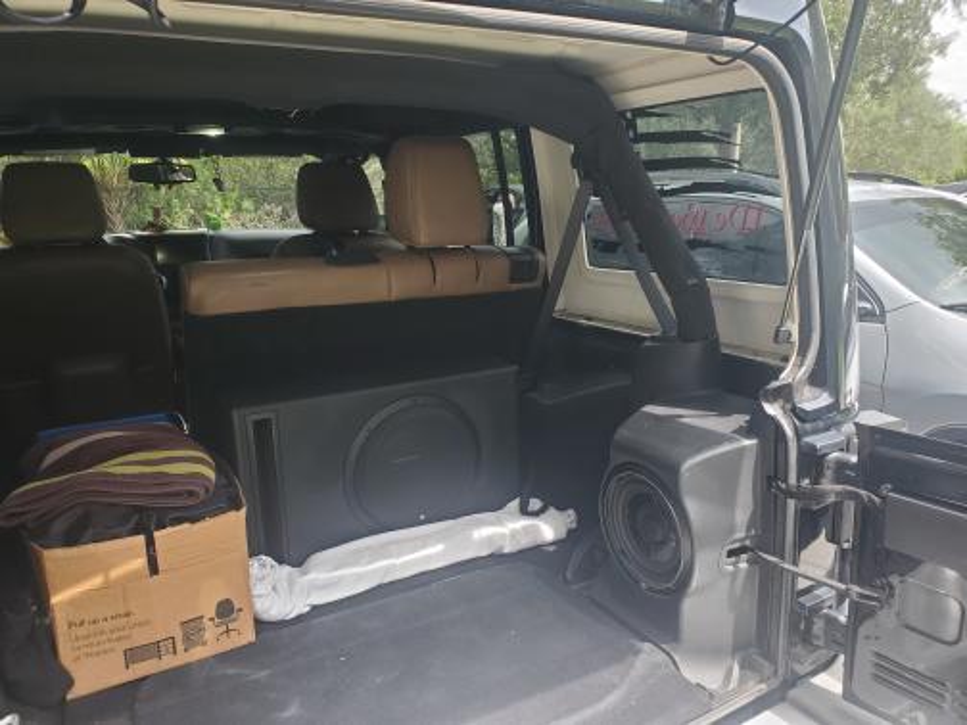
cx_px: 484
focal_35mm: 26
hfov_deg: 67.3
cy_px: 362
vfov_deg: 53.1
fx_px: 726
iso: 50
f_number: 2.4
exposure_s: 1/120
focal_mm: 4.3
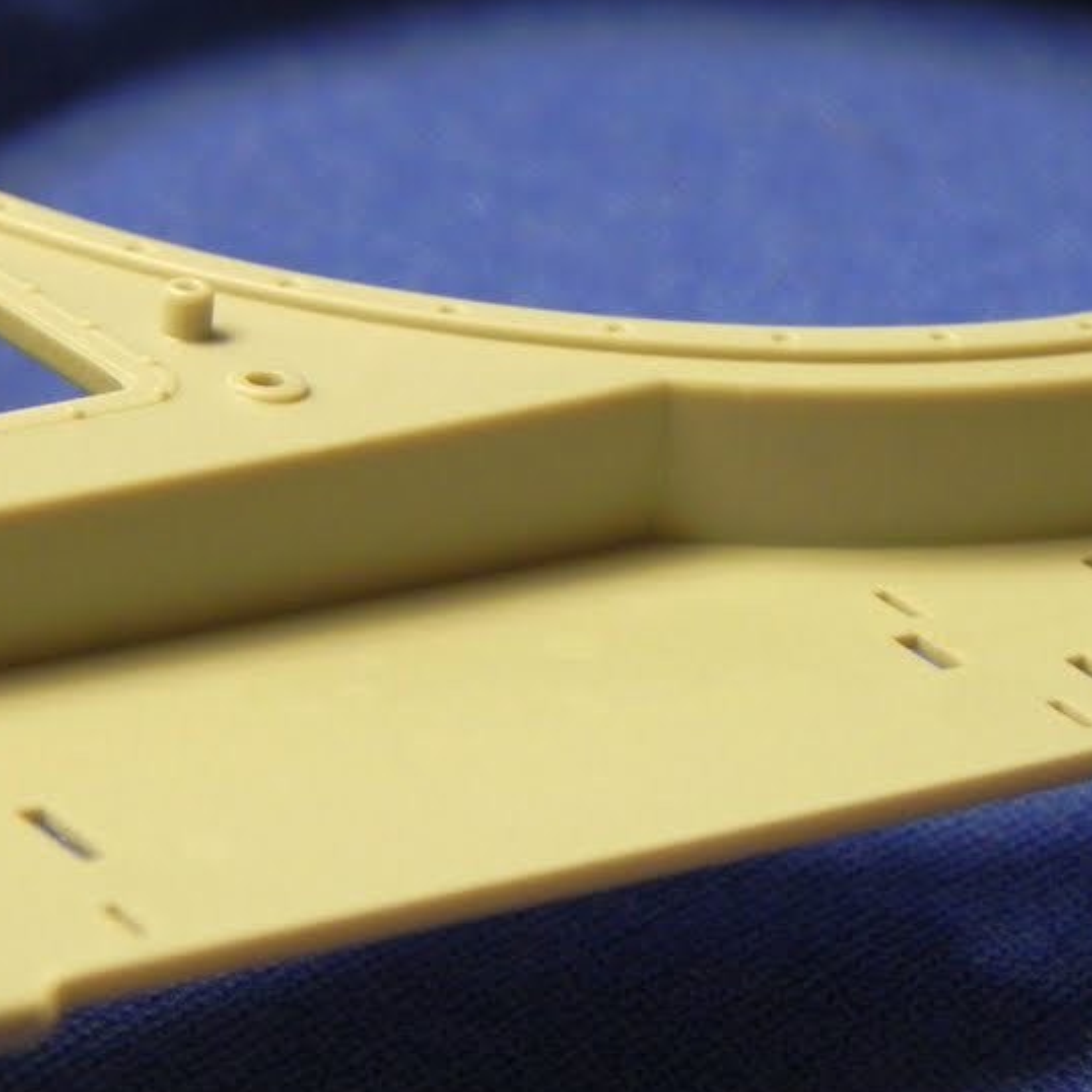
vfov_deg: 8.1
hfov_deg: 8.1
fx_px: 7745
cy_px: 696
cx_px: 528
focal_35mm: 217
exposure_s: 1/22.1
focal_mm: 23
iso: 400
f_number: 4.5
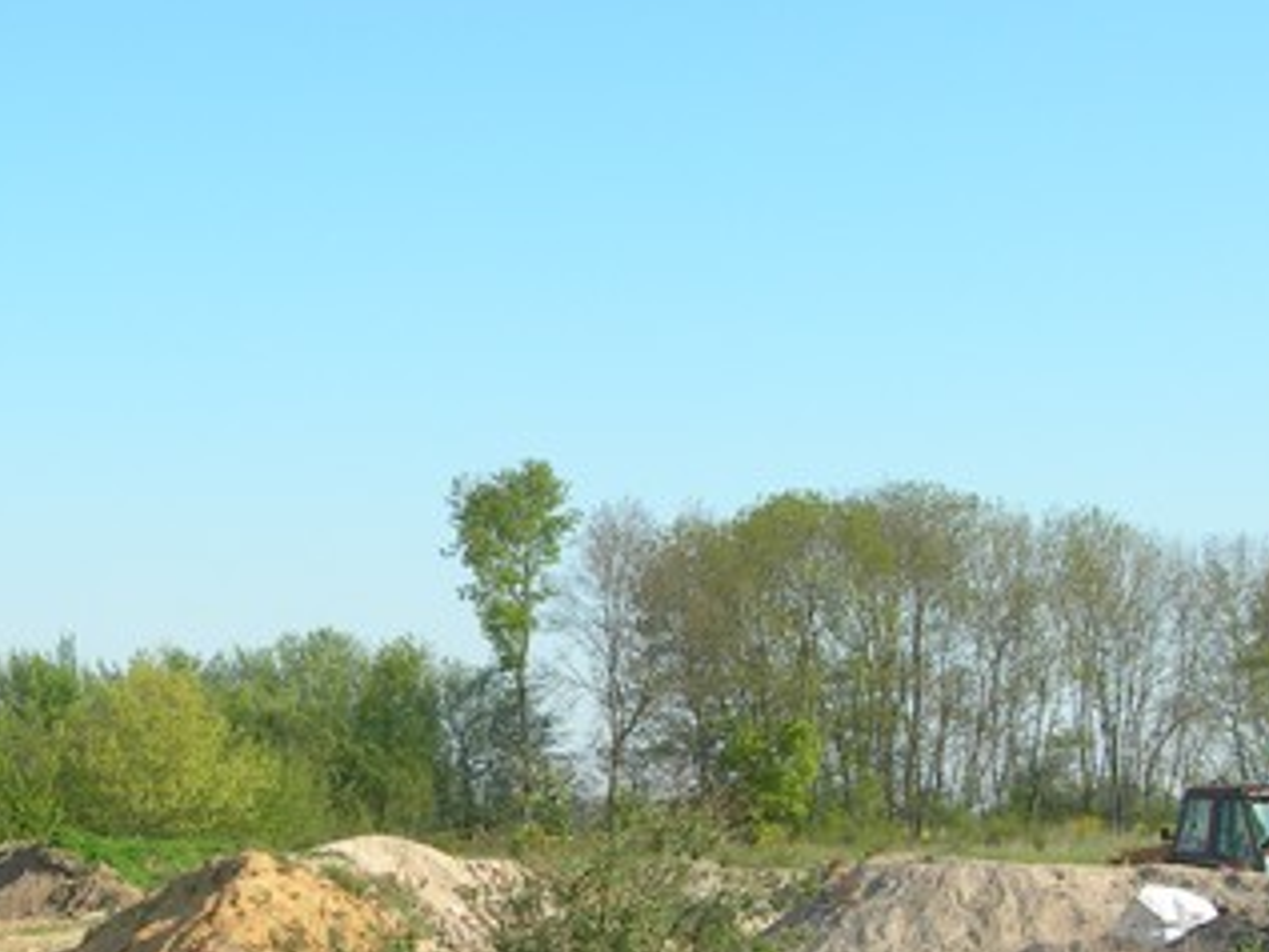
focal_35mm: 78
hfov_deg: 24.6
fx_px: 2861
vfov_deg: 18.8
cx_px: 260
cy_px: 672
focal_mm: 7.8
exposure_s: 1/246
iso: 50
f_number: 4.8
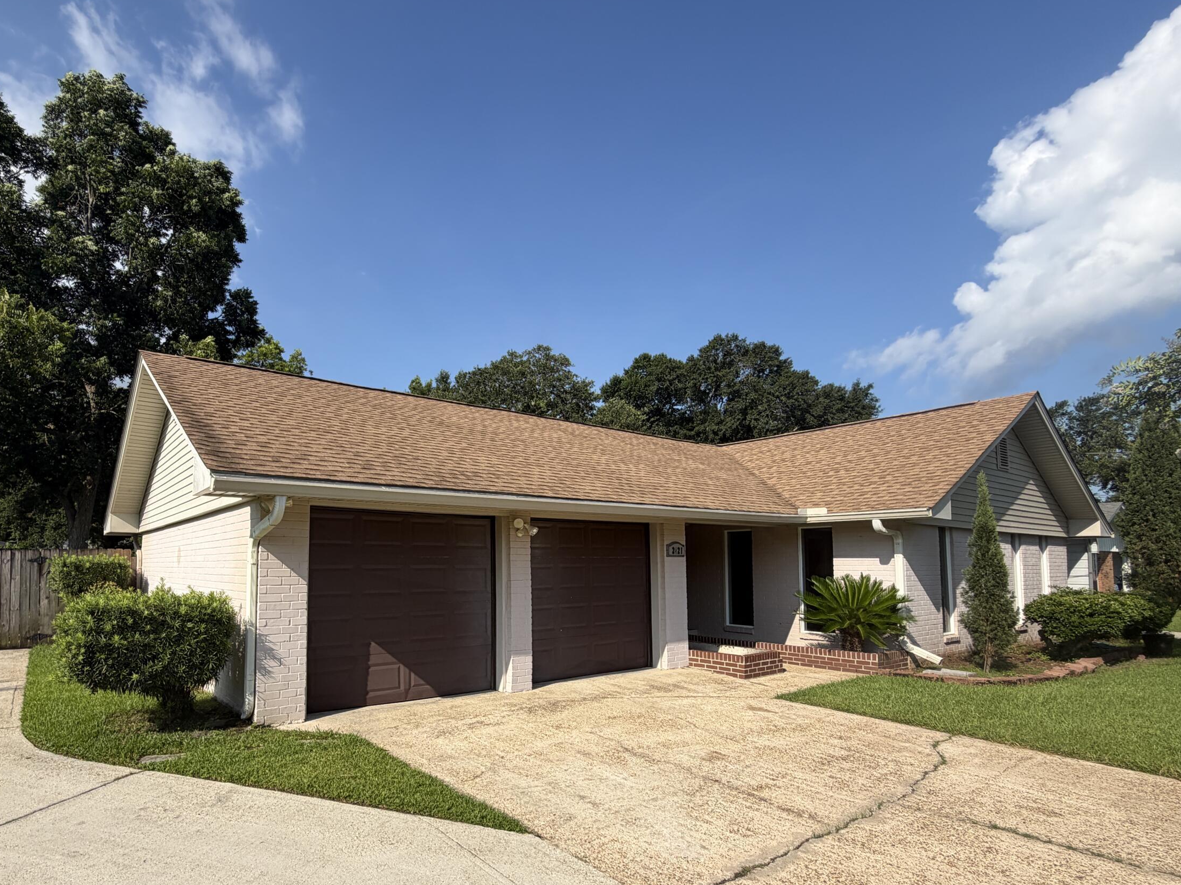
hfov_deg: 83.6
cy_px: 525
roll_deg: +0.2
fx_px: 648
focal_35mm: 19
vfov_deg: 68.1
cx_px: 471
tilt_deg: +4.0
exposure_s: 1/888
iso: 20
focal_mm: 2.22
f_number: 2.2
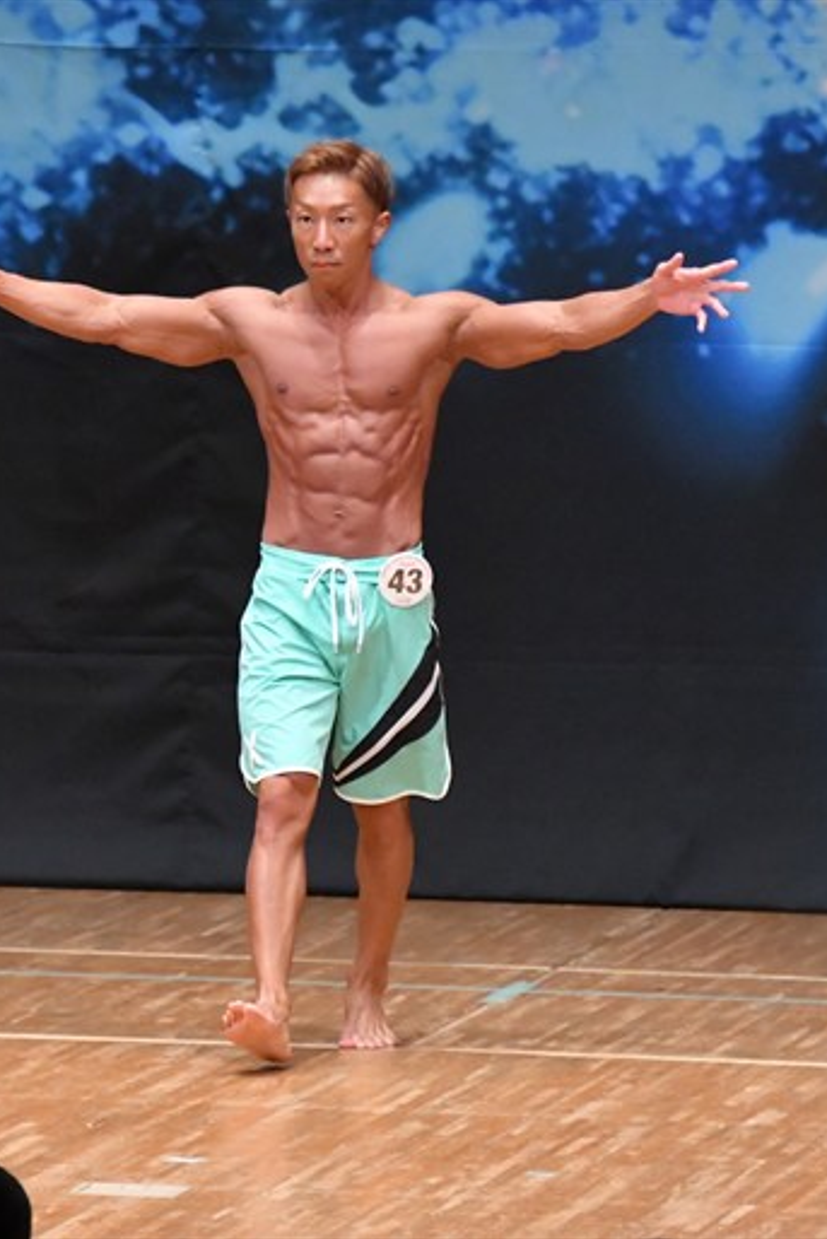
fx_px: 14014
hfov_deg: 3.4
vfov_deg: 5.1
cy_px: 620
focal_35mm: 407
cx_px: 380
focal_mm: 180
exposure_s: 1/400
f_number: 5.6
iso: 8000
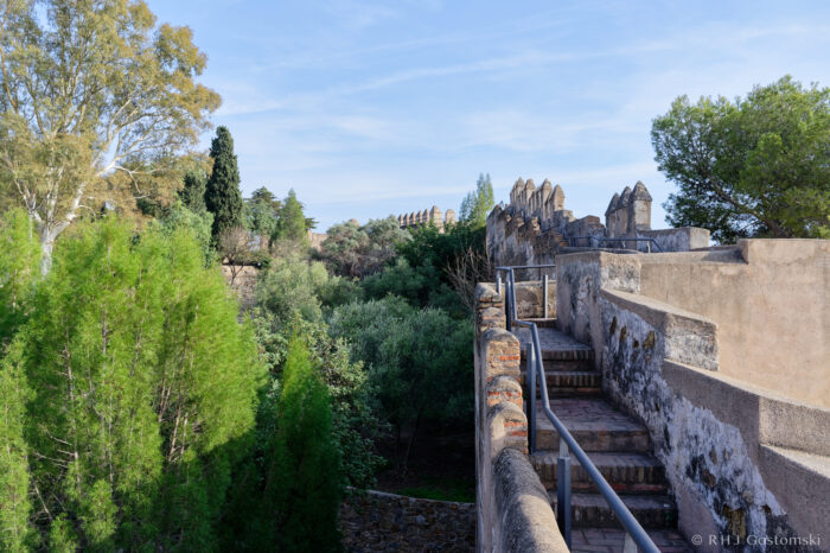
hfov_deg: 57.2
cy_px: 276
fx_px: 760
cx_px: 415
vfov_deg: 39.9
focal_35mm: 33
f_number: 14
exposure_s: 1/30
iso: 100
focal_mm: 33
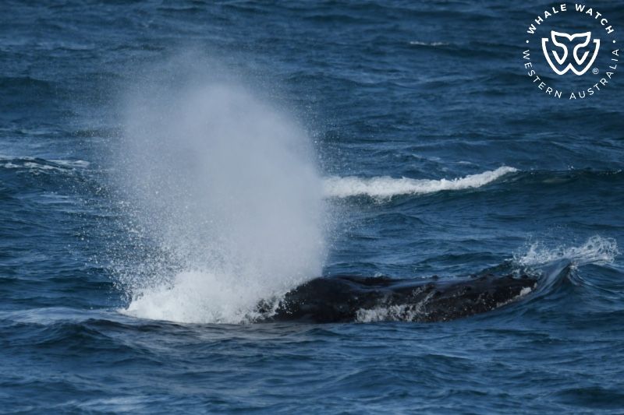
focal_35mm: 420
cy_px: 208
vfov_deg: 3.3
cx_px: 312
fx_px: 7278
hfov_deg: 4.9
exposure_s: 1/8000
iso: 720
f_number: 6
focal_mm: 420
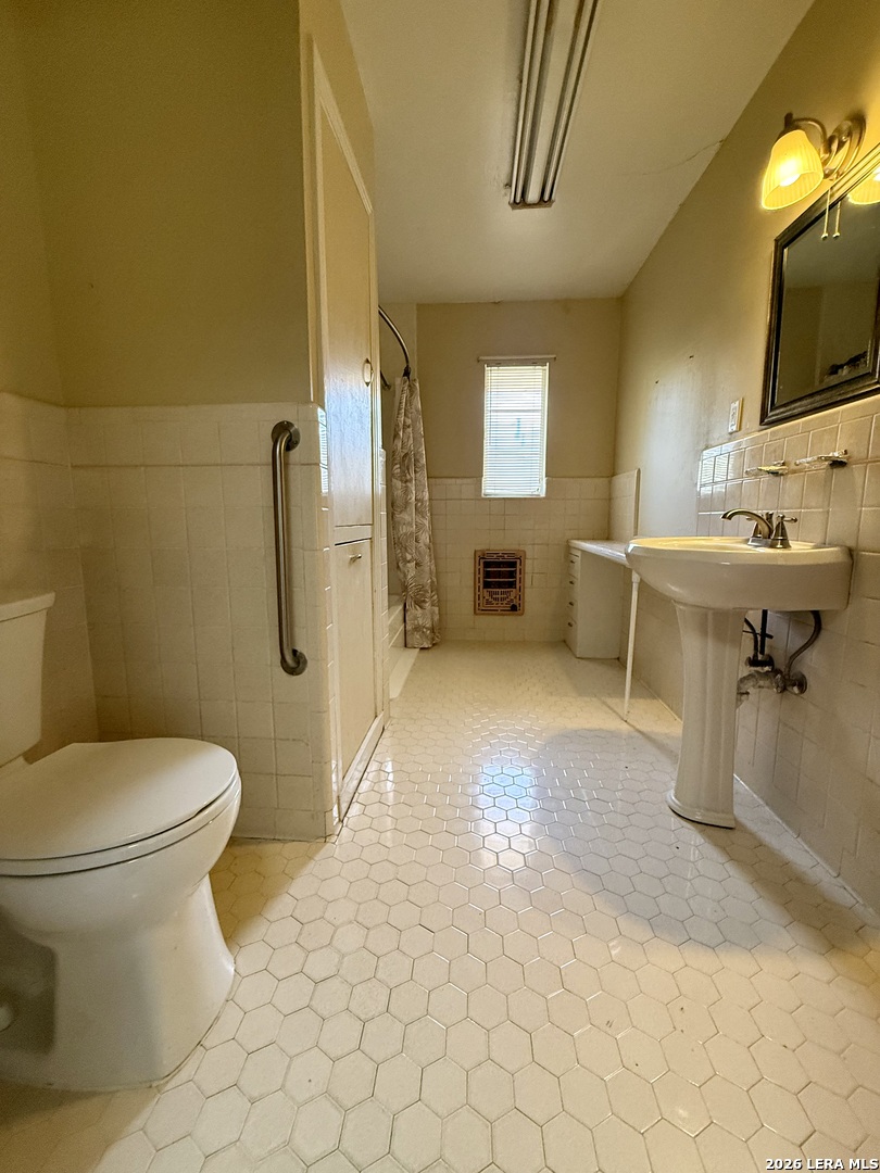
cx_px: 440
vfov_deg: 102.1
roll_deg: -0.6
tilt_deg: -8.1
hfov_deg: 85.7
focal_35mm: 14
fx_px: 475
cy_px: 586
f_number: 2.2
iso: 320
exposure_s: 1/60
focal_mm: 2.22
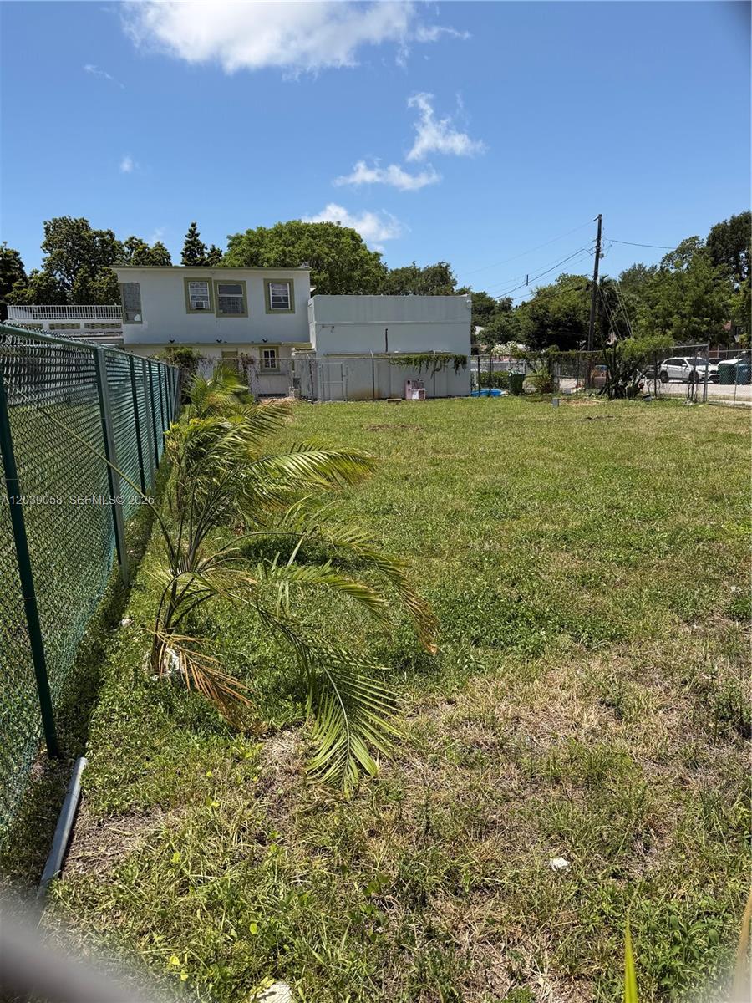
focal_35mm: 24
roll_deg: +1.4
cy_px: 502
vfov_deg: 71.6
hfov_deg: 56.8
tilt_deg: -10.8
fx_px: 695
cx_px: 376
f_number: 1.78
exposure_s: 1/4975
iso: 80
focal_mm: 6.76
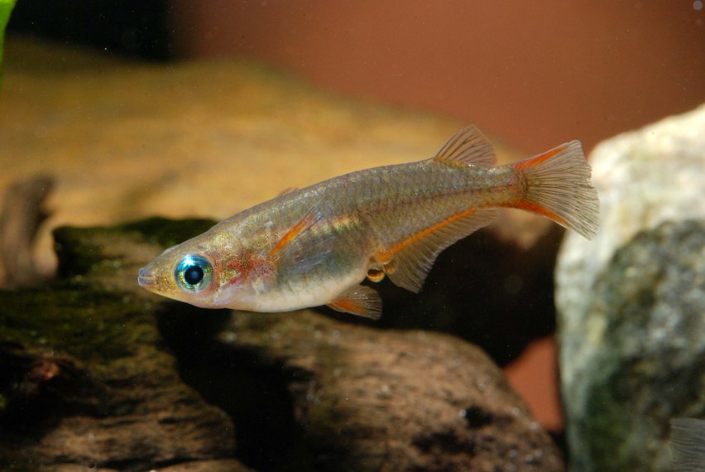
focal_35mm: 158
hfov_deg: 13.0
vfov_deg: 8.7
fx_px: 3087
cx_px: 352
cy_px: 236
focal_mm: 105
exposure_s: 1/200
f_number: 18
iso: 800
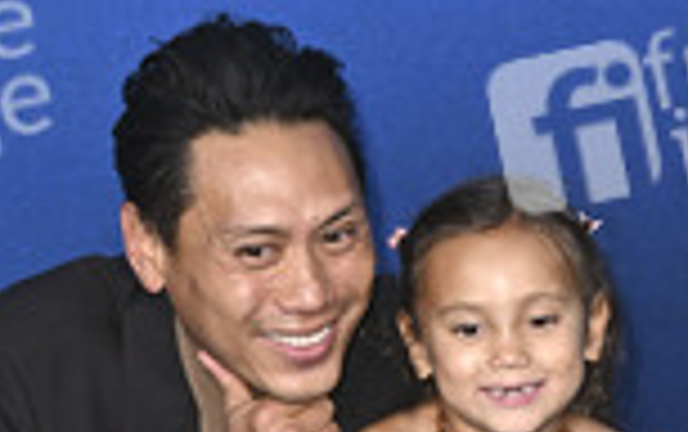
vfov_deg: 11.2
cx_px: 310
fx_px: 2046
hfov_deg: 19.1
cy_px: 783
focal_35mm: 109
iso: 1000
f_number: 6.3
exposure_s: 1/250
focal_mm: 41
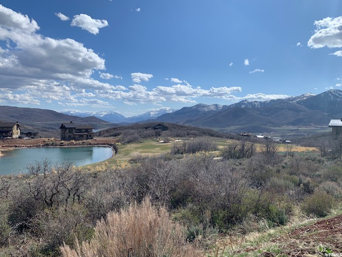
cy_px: 128
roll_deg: -0.7
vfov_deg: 53.1
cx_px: 171
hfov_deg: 67.3
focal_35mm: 26
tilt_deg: -1.9
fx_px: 257
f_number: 1.8
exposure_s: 1/4098
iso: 25
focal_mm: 4.25
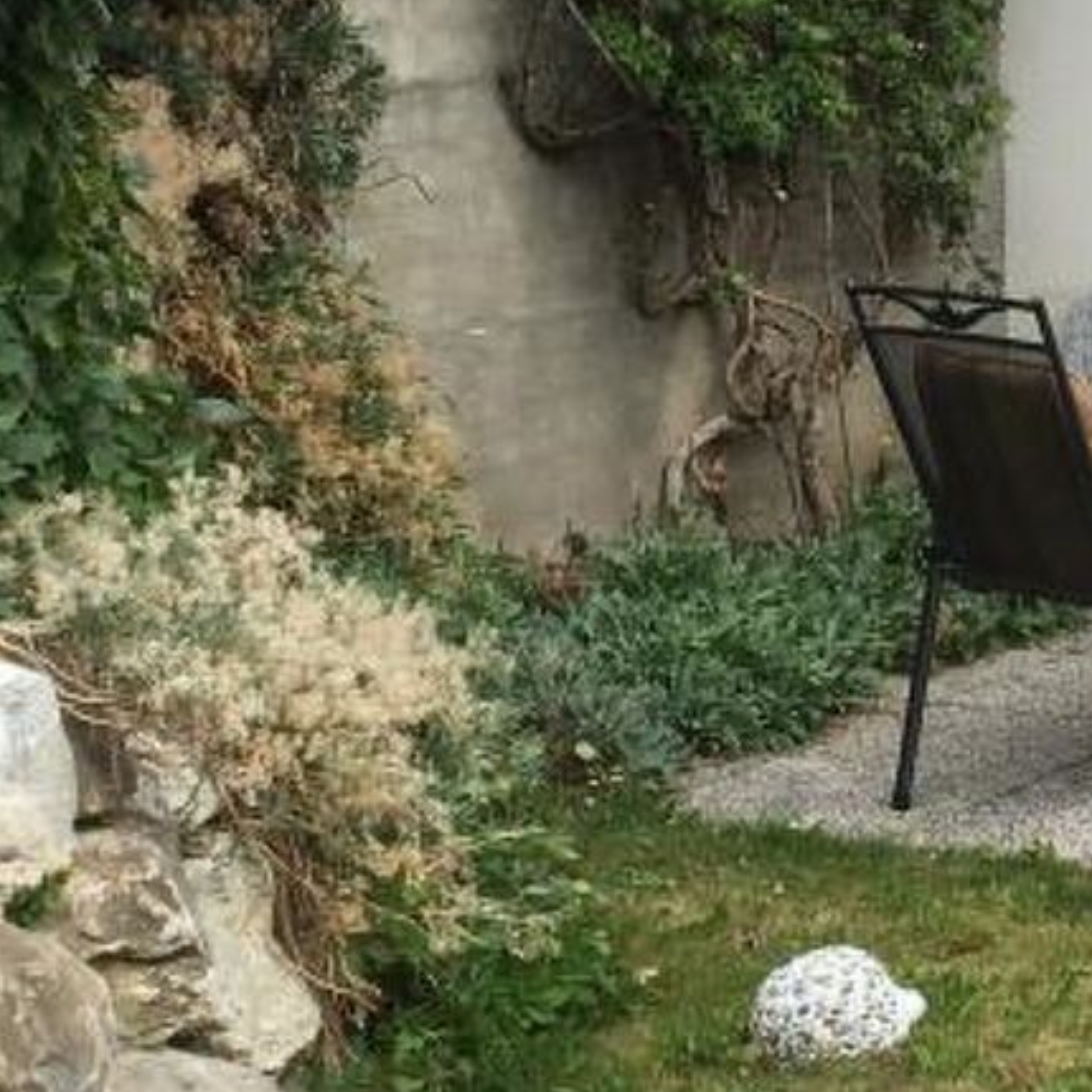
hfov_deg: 14.2
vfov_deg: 14.3
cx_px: 970
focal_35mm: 122
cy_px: 386
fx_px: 4354
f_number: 2.2
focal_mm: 4.15
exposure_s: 1/668
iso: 25
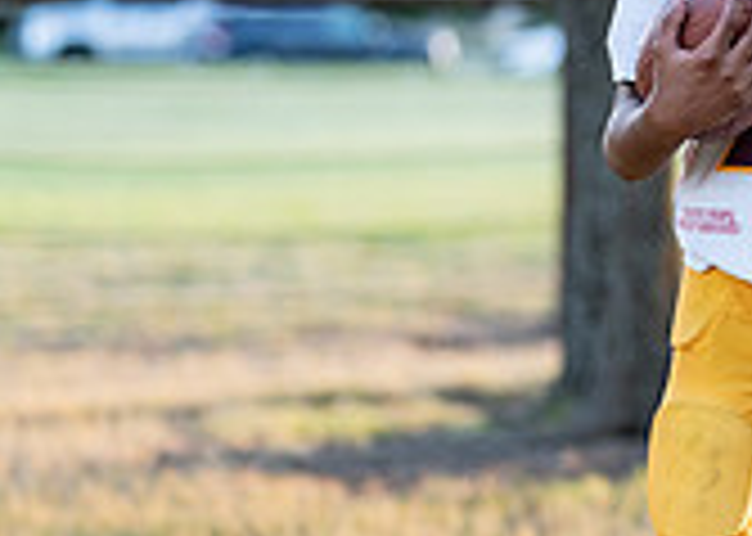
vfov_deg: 7.5
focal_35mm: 192
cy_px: 231
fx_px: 4097
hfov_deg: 10.3
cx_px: 893
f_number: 1.2
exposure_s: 1/400
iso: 100
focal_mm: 50
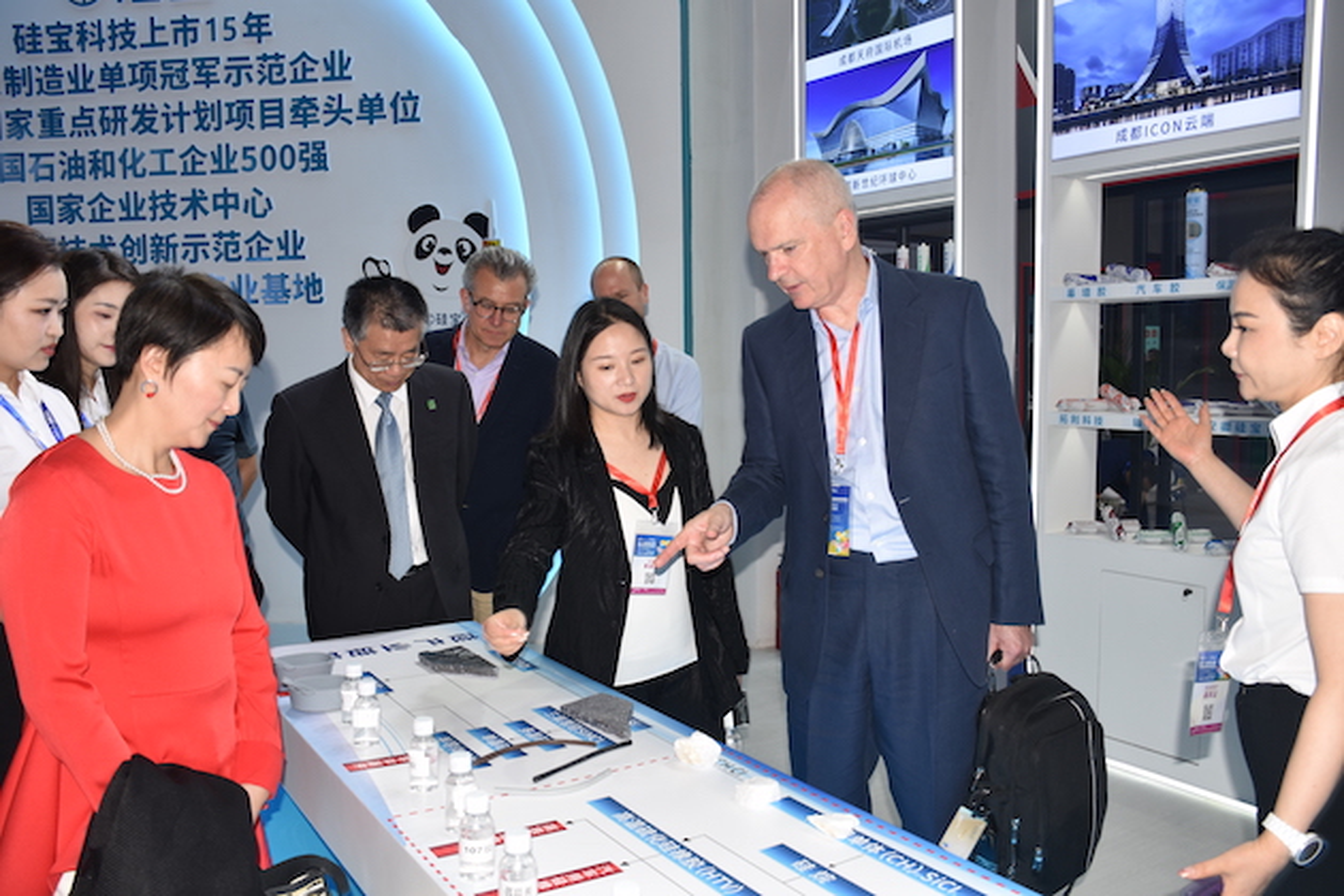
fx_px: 1120
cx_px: 672
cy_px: 448
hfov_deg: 61.9
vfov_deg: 43.6
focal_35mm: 30
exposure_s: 1/60
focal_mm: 20
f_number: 3.5
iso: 100
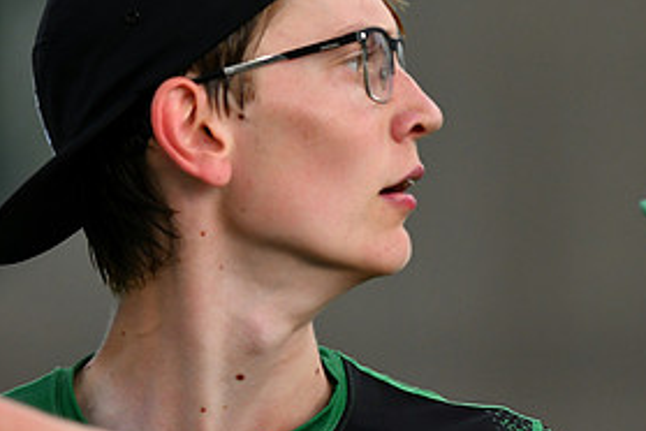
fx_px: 16759
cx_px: 333
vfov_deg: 1.5
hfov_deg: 2.2
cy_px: 168
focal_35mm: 934
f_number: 4
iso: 800
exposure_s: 1/3200
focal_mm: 300
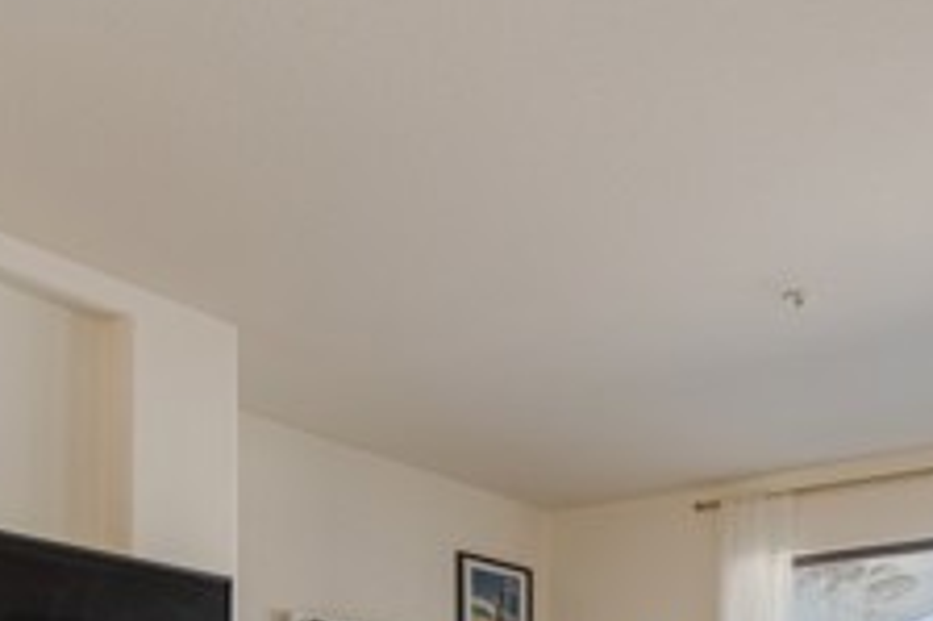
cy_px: 823
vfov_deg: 27.4
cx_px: 837
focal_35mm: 40
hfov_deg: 44.2
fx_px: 1036
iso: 800
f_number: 8
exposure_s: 1/800
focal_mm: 14
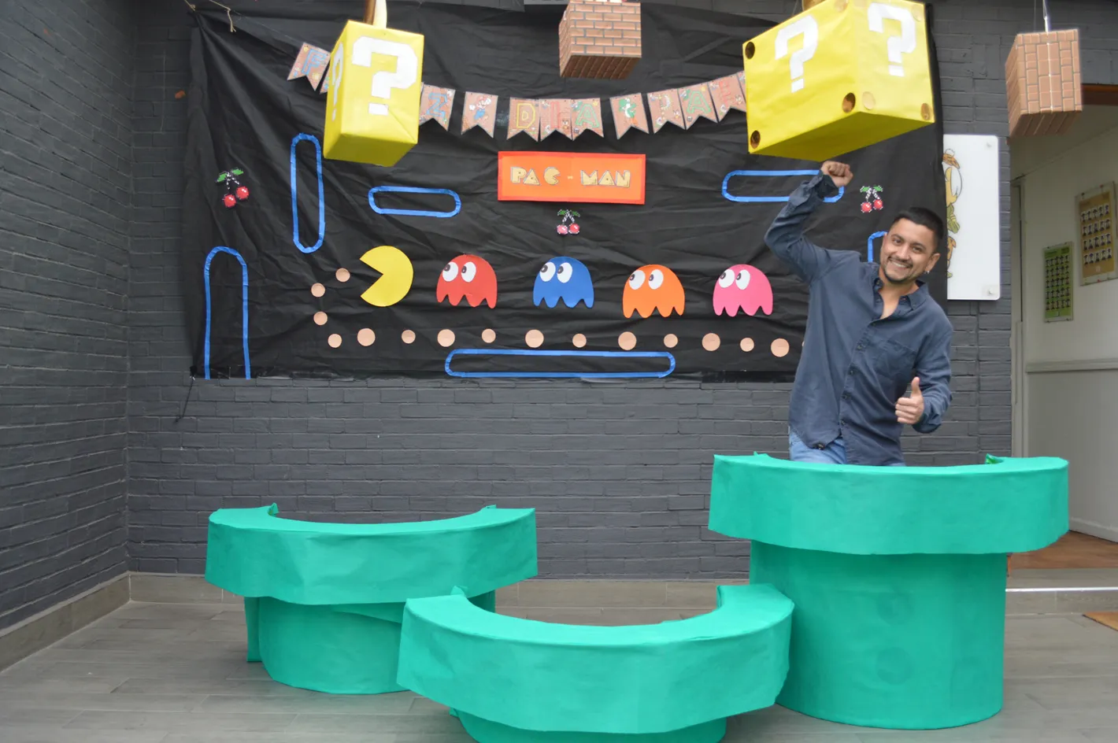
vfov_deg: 43.5
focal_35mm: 30
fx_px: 931
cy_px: 372
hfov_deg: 62.0
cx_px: 559
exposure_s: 1/80
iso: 400
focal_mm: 20
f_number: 4.5
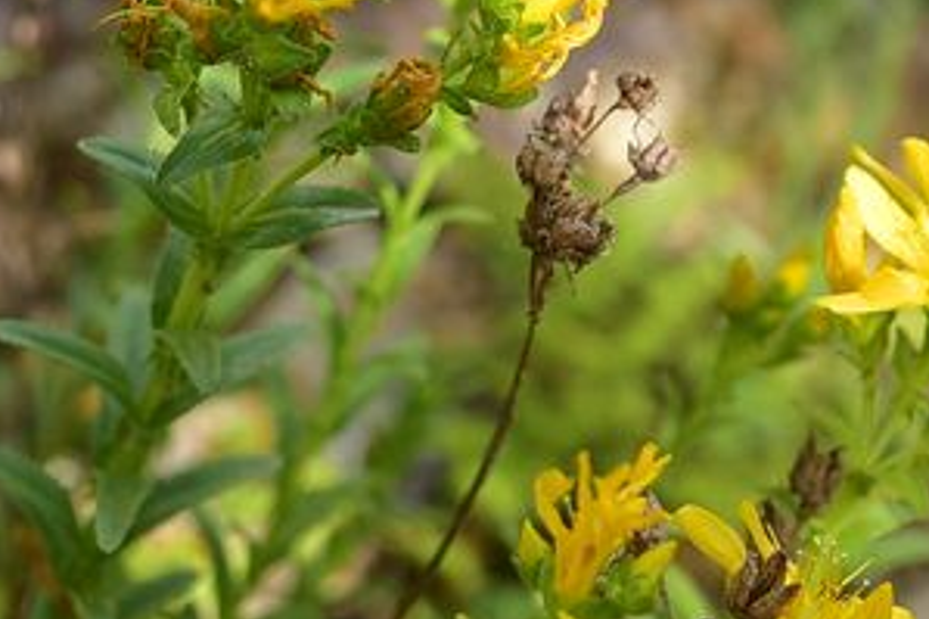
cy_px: -64
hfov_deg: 7.2
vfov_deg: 4.8
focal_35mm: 283
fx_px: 7299
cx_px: -245
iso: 160
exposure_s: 1/320
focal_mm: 65
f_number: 5.6
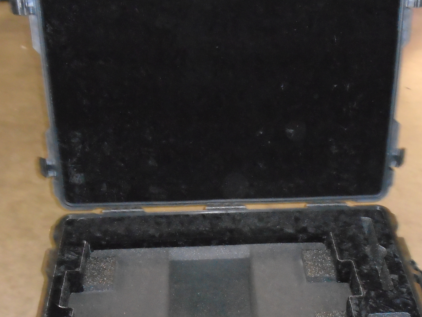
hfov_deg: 34.3
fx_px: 683
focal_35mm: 56
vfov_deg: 25.8
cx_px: 236
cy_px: 231
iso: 800
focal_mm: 6.4
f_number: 3.8
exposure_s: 1/40
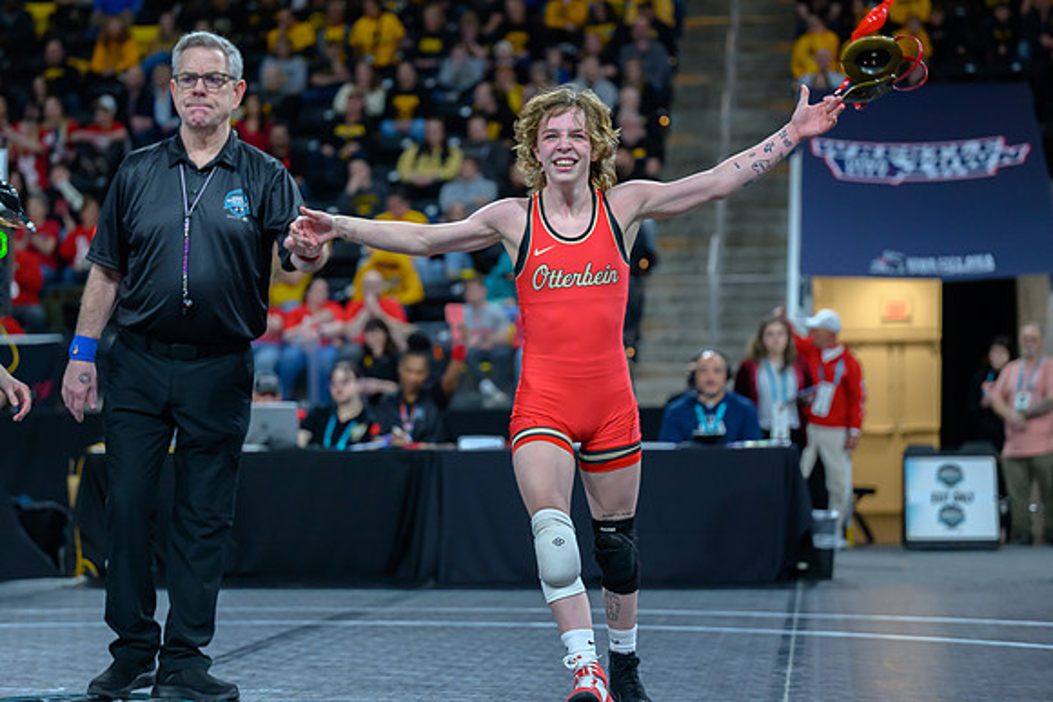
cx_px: 480
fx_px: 2690
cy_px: 323
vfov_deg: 14.9
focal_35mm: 92
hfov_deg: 22.1
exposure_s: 1/800
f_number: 2.8
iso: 3200
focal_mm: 84
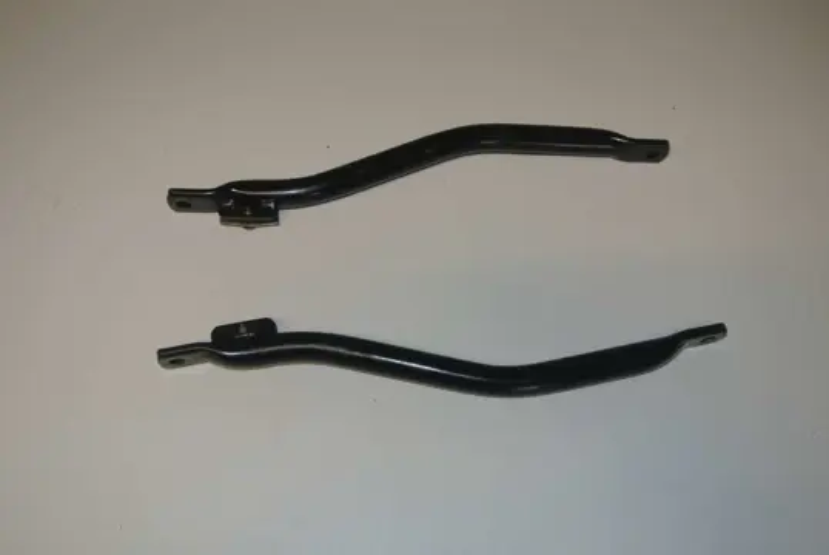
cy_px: 278
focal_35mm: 36
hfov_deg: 53.1
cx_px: 414
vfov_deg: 37.0
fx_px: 830
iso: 200
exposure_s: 1/60
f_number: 4
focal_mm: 13.6
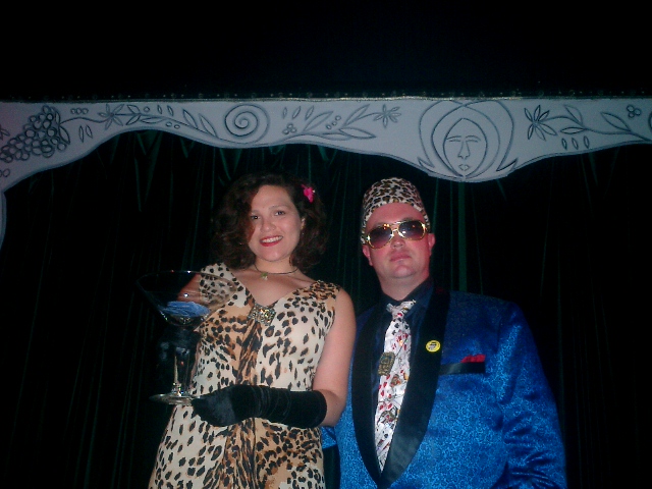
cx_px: 326
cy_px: 244
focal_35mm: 36
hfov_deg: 51.4
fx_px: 678
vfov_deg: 39.7
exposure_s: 1/30
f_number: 3.2
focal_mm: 7.5
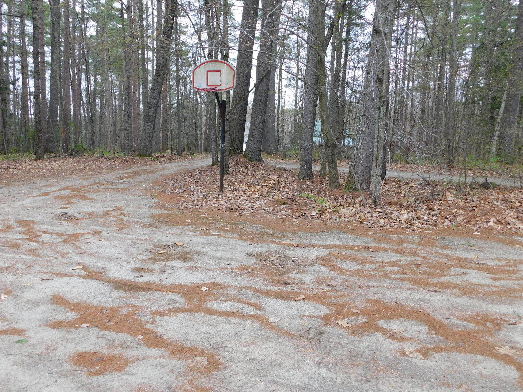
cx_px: 262
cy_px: 196
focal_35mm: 30
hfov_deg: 60.0
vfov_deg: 46.8
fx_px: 453
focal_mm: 5.3
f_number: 3.2
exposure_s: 1/100
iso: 125
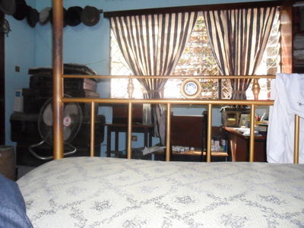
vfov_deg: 51.4
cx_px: 152
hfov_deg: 65.3
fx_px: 237
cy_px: 114
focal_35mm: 27
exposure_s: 1/45
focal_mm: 4.9
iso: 400
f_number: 3.5
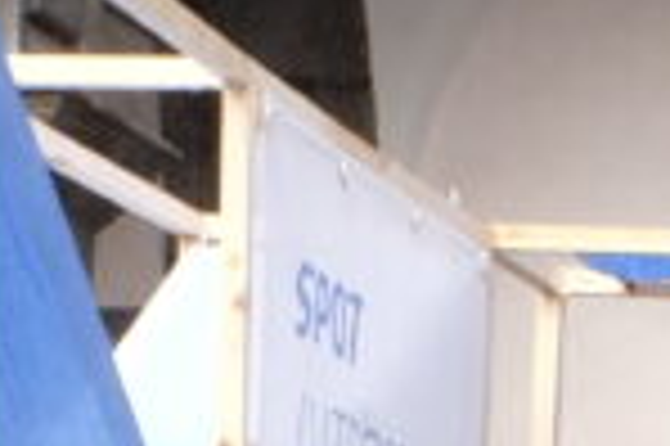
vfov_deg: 3.8
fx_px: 6525
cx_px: 2028
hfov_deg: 5.5
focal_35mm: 351
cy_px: 1304
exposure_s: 1/4
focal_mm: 34
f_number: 22
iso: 320
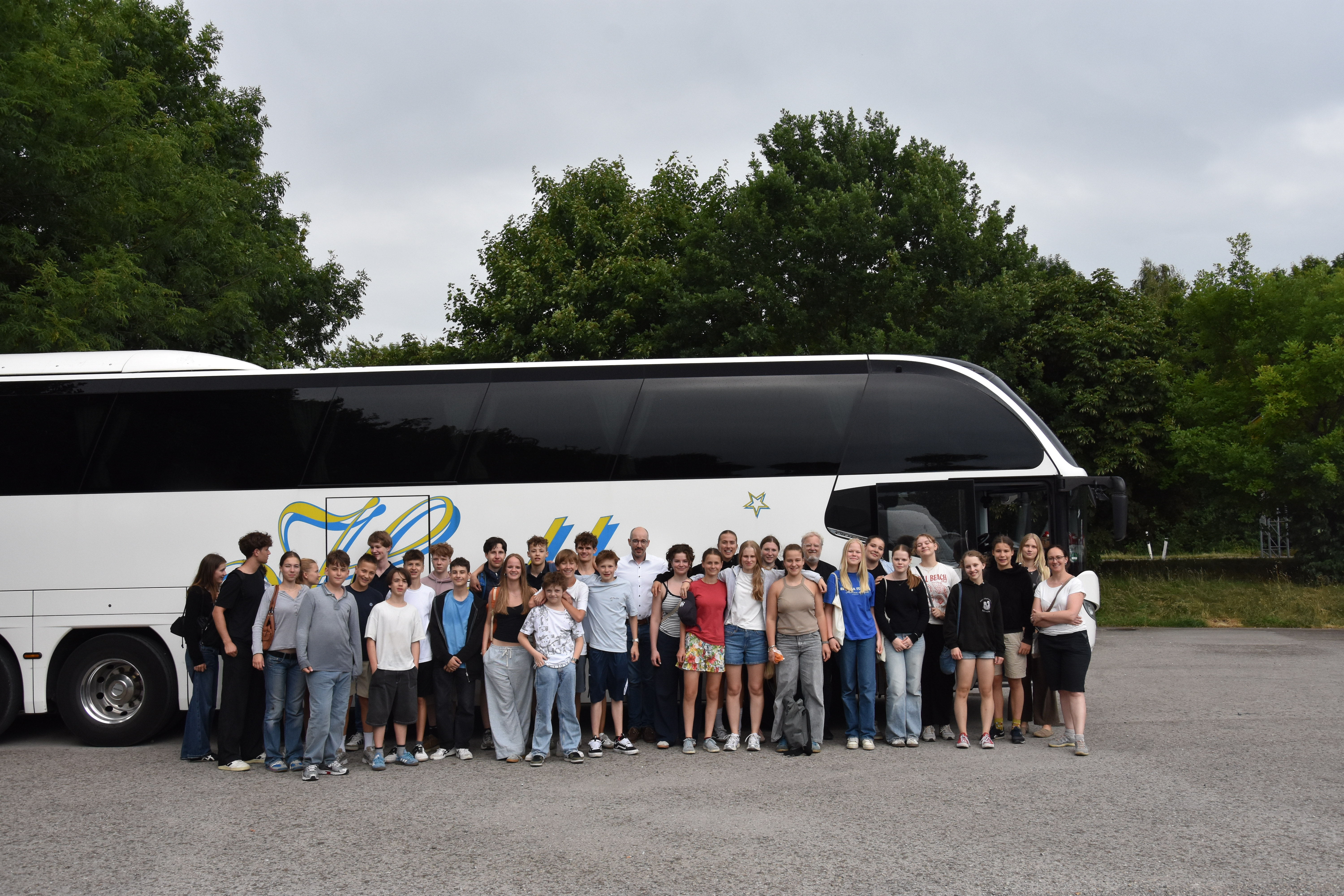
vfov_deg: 41.7
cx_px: 672
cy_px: 448
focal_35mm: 32
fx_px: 1176
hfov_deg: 59.5
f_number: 8
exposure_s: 1/400
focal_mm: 21
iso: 800
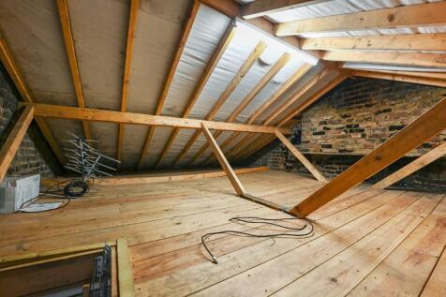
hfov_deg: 102.3
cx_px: 223
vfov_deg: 79.2
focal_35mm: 14
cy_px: 148
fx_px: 180
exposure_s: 1/8
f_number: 8
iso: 500
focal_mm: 14.5
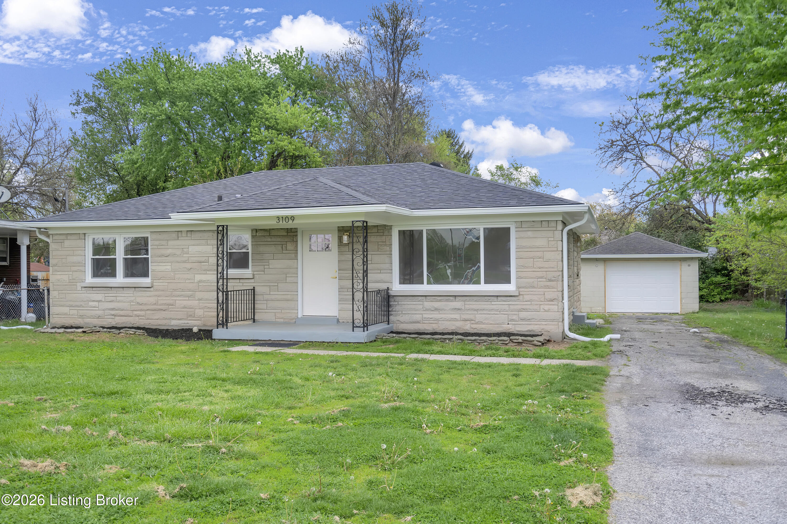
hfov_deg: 58.7
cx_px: 394
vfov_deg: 41.1
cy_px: 262
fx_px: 700
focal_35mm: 32
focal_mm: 32
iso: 250
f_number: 4
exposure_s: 1/320
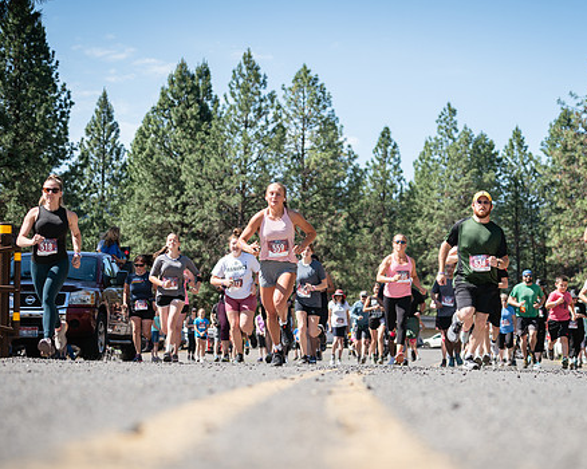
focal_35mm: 92
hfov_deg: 20.8
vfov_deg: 16.7
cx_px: 351
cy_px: 258
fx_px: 1598
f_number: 4
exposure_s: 1/500
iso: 100
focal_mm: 74
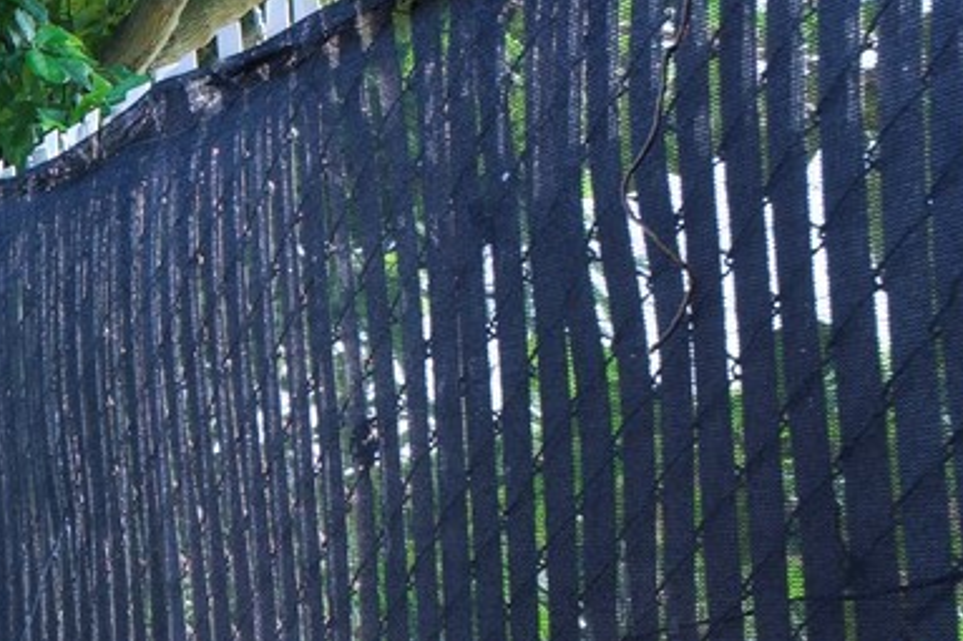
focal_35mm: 62
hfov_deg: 19.6
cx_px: -924
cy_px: 733
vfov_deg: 20.7
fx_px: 1658
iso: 100
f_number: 9
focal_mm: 14
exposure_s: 1/10
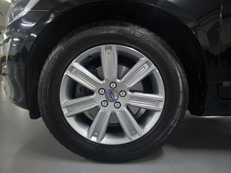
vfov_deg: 58.9
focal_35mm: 23
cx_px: 116
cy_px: 86
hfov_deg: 73.9
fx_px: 153
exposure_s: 1/24
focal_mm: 6.3
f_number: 1.7
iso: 1600
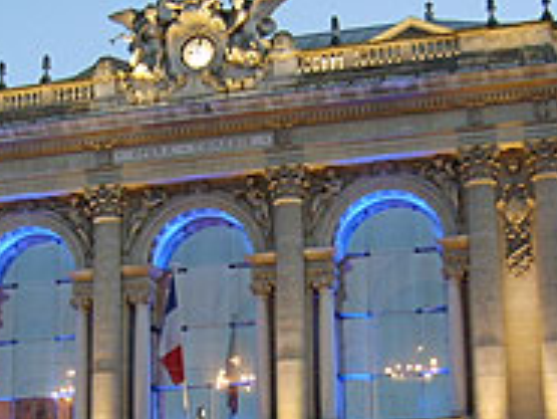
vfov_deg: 17.1
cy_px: 380
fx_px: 1369
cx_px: 223
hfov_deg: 23.0
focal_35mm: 85
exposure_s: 1/15
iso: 139
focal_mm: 5.8
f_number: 2.8
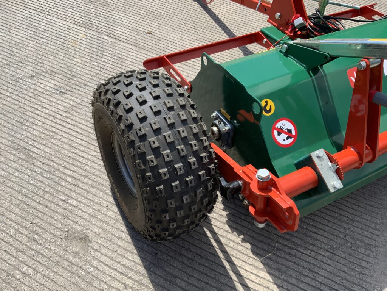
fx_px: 324
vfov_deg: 48.2
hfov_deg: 61.7
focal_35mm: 29
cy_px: 146
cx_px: 194
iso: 16
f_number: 1.8
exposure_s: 1/1675
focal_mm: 3
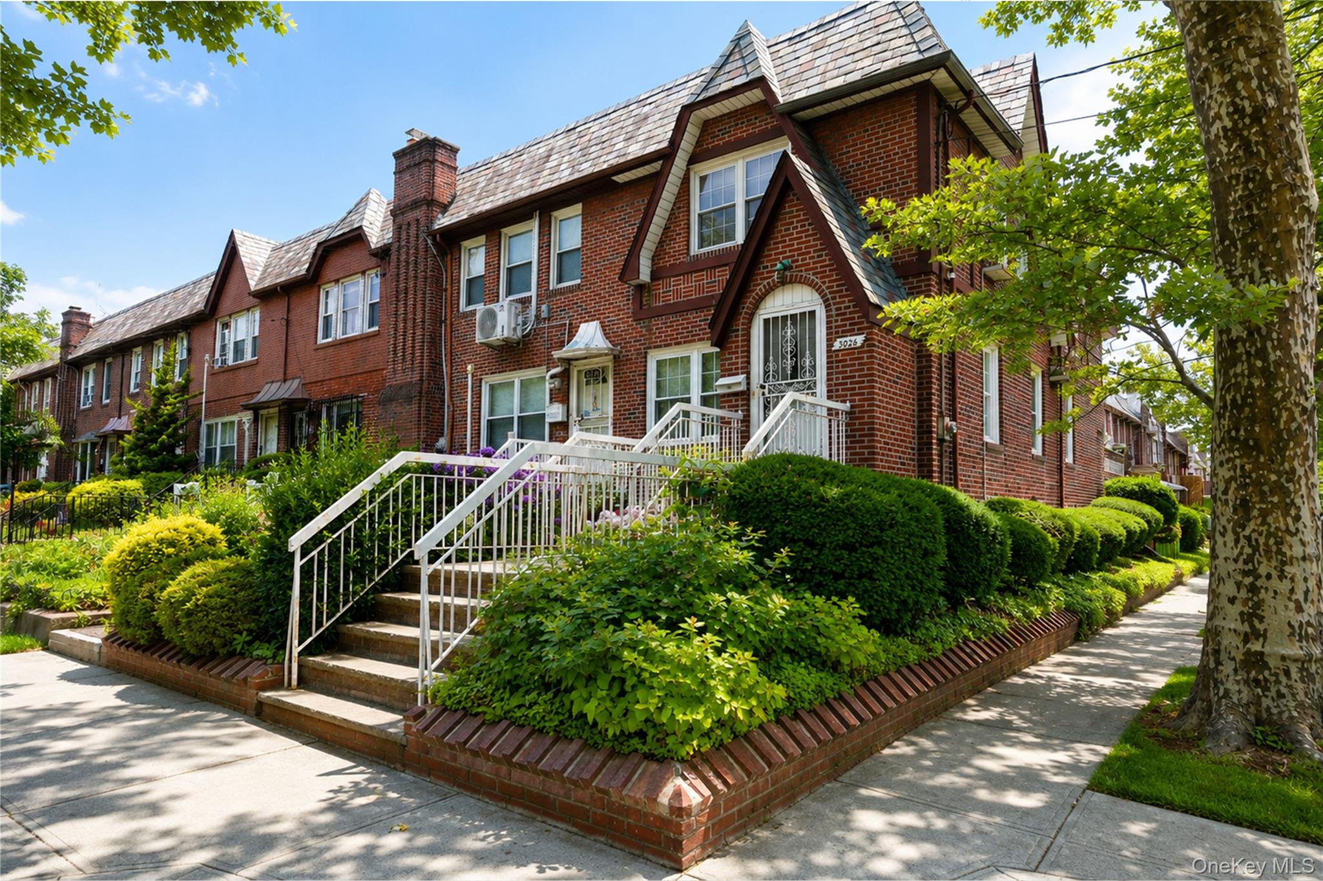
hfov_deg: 79.9
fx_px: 790
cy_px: 440
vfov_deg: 58.3
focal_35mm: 22
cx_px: 662
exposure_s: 1/100
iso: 100
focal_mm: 21.5
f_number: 6.3
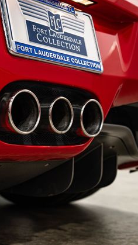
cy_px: 121
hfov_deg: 16.8
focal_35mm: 72
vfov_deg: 29.3
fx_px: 468
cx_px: 57
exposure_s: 1/80
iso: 1600
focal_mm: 45
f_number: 4
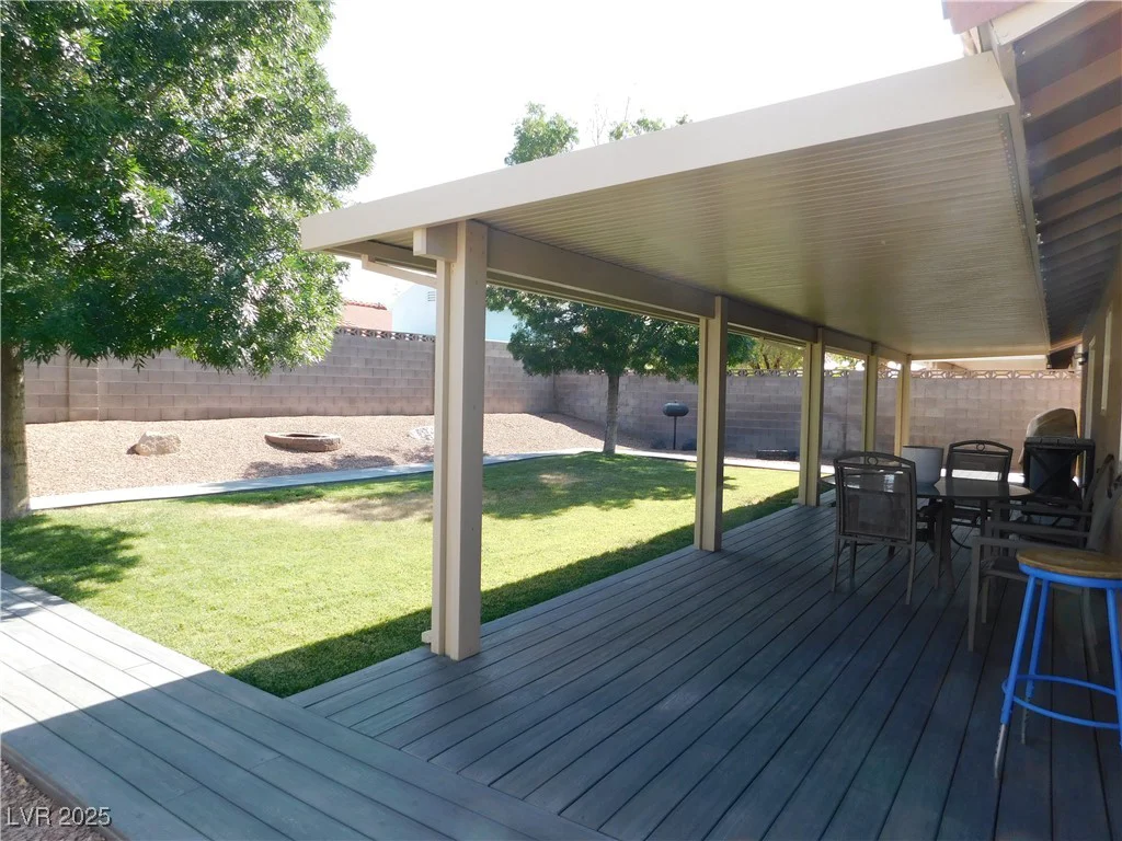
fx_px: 745
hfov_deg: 73.9
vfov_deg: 58.9
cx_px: 561
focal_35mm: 23
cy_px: 420
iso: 125
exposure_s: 1/400
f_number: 3
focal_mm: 4
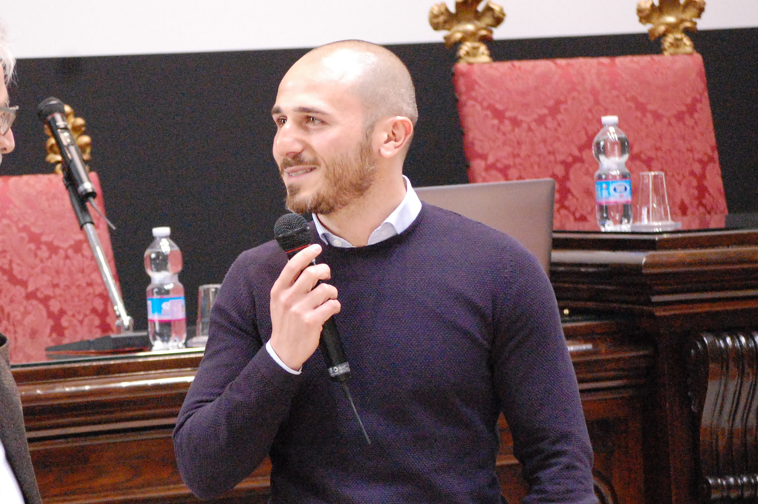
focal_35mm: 177
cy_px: 235
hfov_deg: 11.6
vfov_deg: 7.7
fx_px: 3724
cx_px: 223
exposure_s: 1/60
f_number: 4.5
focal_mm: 82
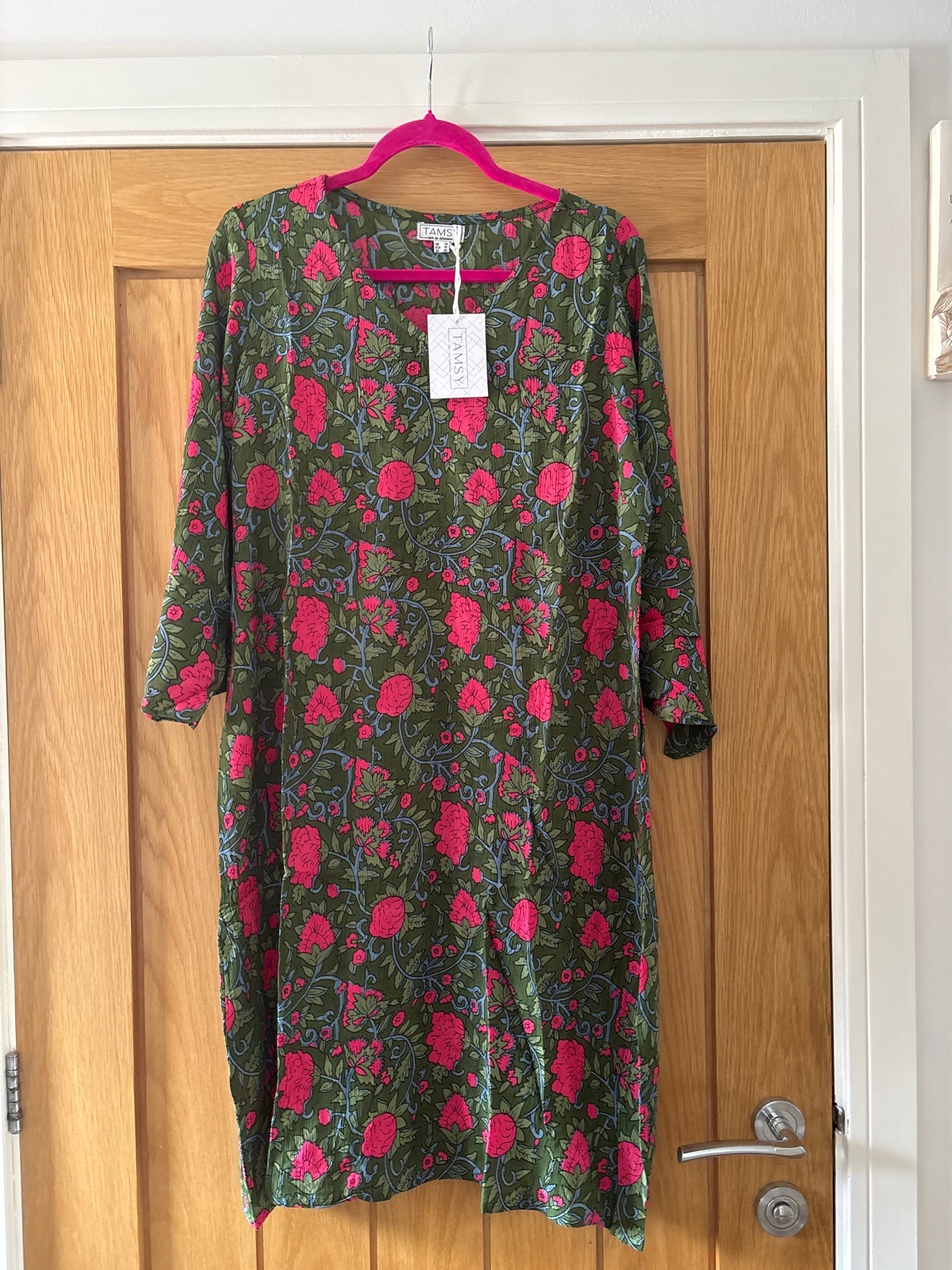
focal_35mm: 26
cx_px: 476
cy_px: 635
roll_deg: +0.0
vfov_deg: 67.3
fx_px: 953
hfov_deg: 53.1
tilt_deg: -1.9
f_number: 1.6
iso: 400
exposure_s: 1/60
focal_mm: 5.96
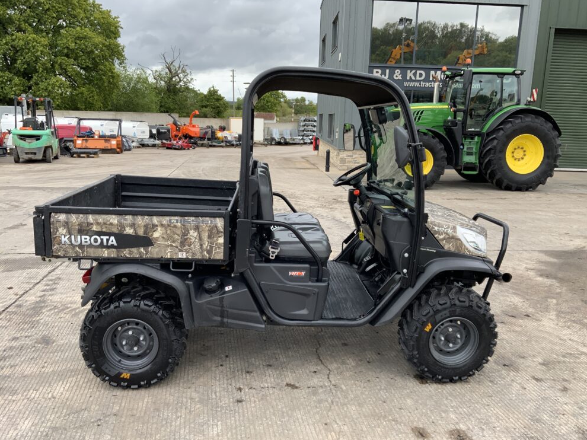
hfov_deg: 60.0
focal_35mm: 30
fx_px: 509
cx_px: 303
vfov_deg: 46.8
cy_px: 225
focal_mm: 3
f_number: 1.8
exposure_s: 1/428
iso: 16
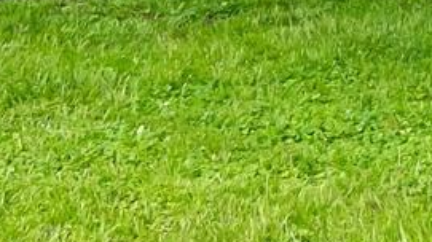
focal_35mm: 111
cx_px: 473
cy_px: -254
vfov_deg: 10.0
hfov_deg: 18.6
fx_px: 1271
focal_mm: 14
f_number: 8
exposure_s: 1/30
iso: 125
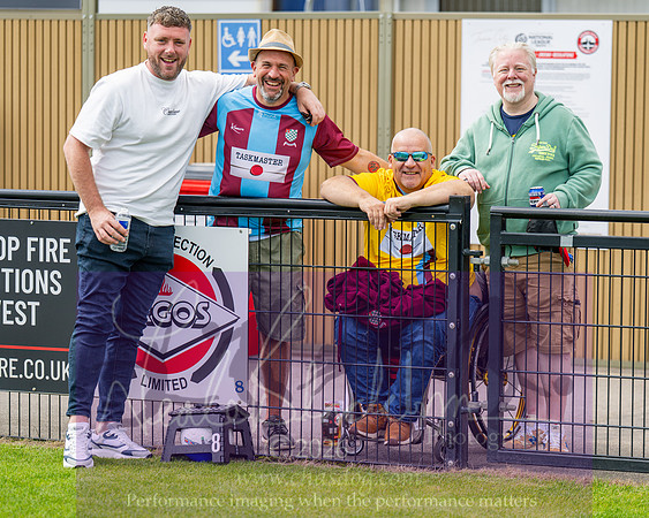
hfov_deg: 12.7
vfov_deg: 10.2
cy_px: 259
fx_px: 2919
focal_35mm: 152
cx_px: 381
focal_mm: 135
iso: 100
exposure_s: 1/2000
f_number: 2.1
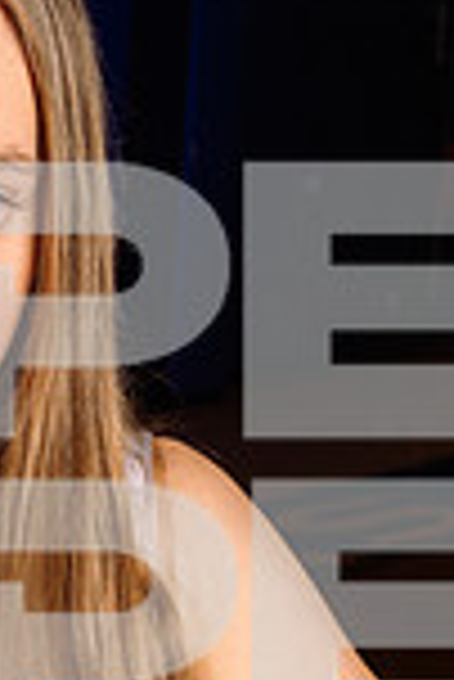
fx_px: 1963
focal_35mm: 104
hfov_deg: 12.8
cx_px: -112
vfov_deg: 19.2
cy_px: 621
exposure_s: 1/250
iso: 320
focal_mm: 35
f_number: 8
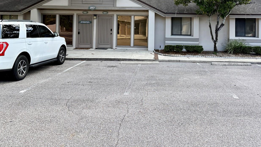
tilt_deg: +1.4
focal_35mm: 34
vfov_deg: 33.3
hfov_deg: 57.9
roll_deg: -1.1
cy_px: 22
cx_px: 142
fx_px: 235
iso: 100
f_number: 1.78
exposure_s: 1/1901
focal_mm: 6.76
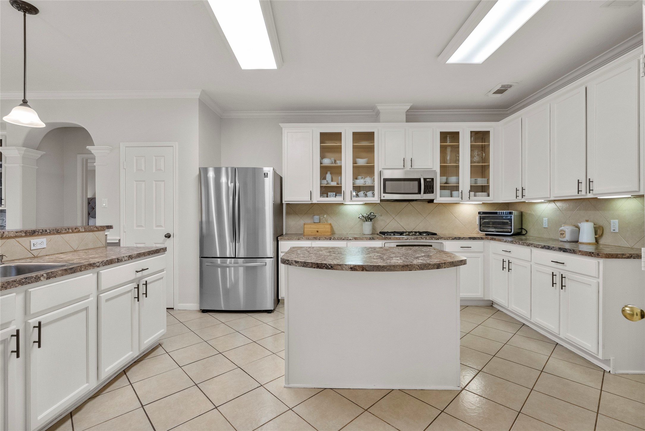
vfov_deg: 73.8
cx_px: 322
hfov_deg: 96.7
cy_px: 216
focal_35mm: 16
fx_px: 287
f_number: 8
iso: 2000
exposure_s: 1/20
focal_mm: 16
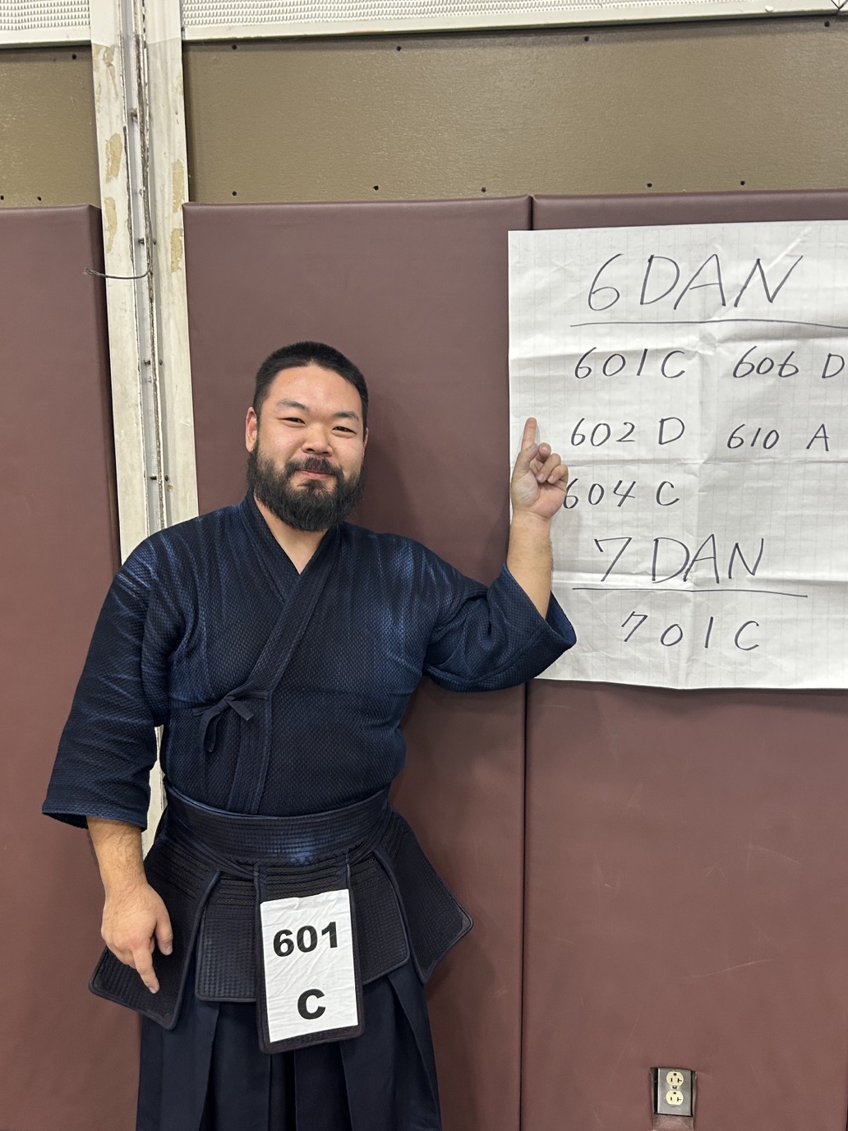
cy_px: 641
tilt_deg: -10.5
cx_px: 479
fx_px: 1111
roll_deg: -0.4
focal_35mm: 34
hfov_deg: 41.7
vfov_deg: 53.8
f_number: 1.5
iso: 100
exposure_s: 1/60
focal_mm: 5.7
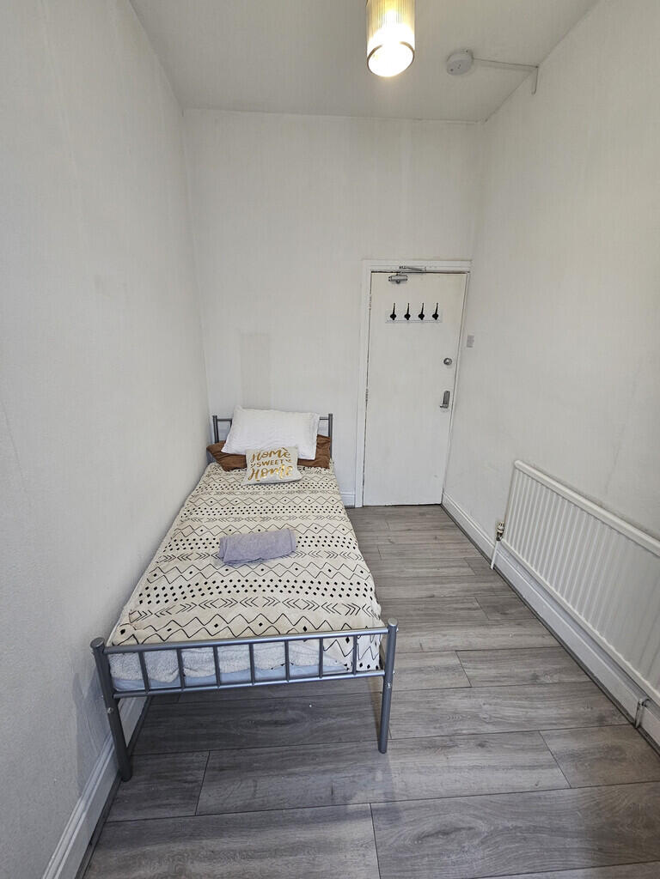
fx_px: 330
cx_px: 330
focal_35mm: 13
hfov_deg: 89.9
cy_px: 440
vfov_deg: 106.2
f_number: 2.2
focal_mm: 2.2
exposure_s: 1/50
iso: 160
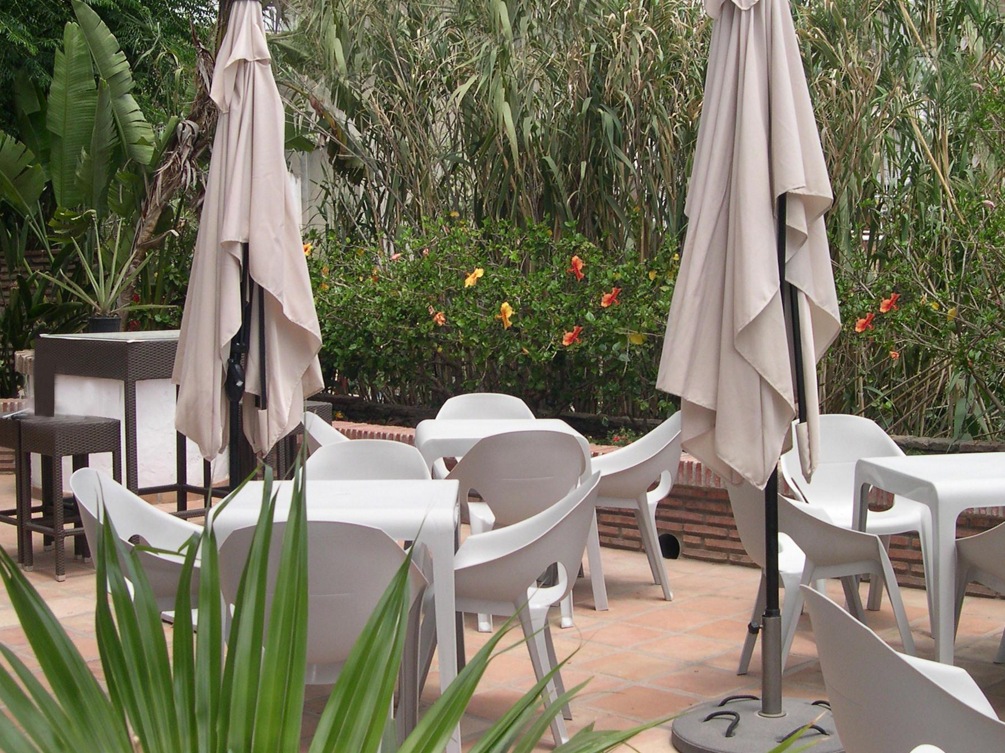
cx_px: 494
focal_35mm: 48
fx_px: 1393
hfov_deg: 39.7
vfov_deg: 30.2
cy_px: 332
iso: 141
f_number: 7.6
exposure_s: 1/152
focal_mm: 8
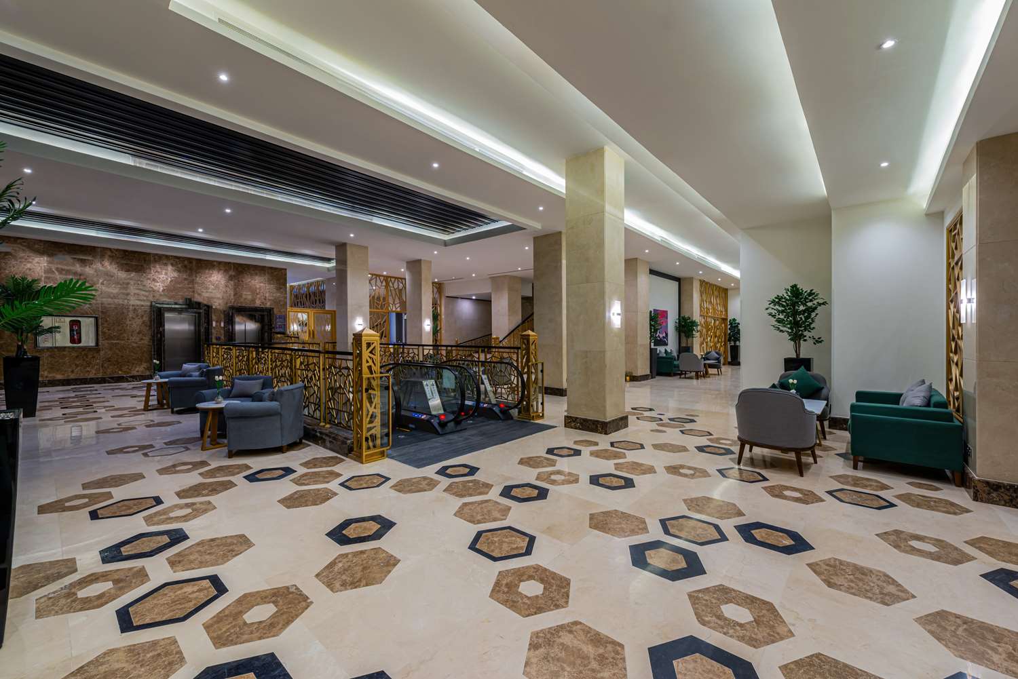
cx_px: 509
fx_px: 396
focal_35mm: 14
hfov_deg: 104.2
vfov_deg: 81.2
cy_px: 340
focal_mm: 14
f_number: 13
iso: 100
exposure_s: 1.3
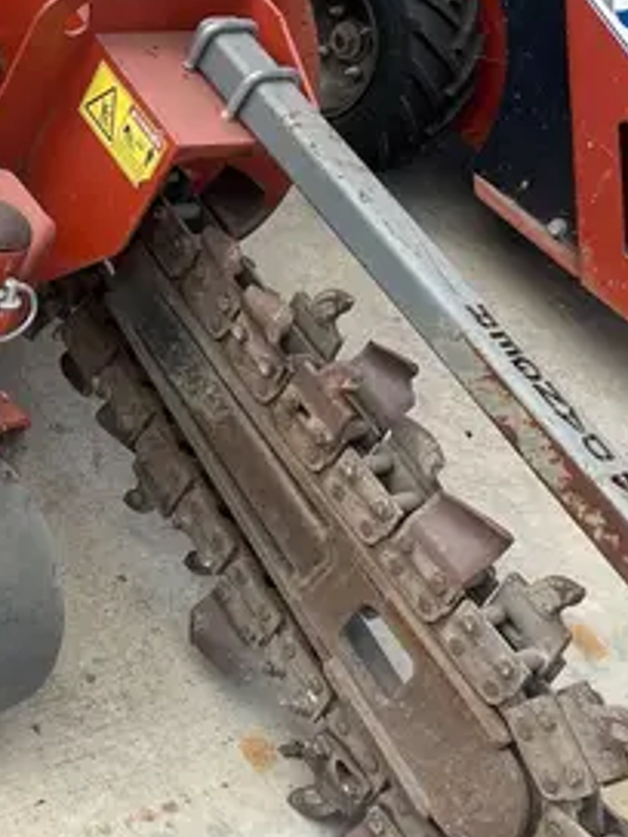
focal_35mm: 70
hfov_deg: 20.0
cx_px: -83
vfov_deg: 27.2
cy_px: 152
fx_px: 1693
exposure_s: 1/1595
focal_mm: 4.2
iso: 32
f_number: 1.6
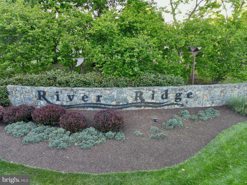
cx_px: 124
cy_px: 92
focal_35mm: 24
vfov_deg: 56.8
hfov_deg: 71.6
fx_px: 171
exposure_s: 1/15
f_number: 2.8
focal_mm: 4.5
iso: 110
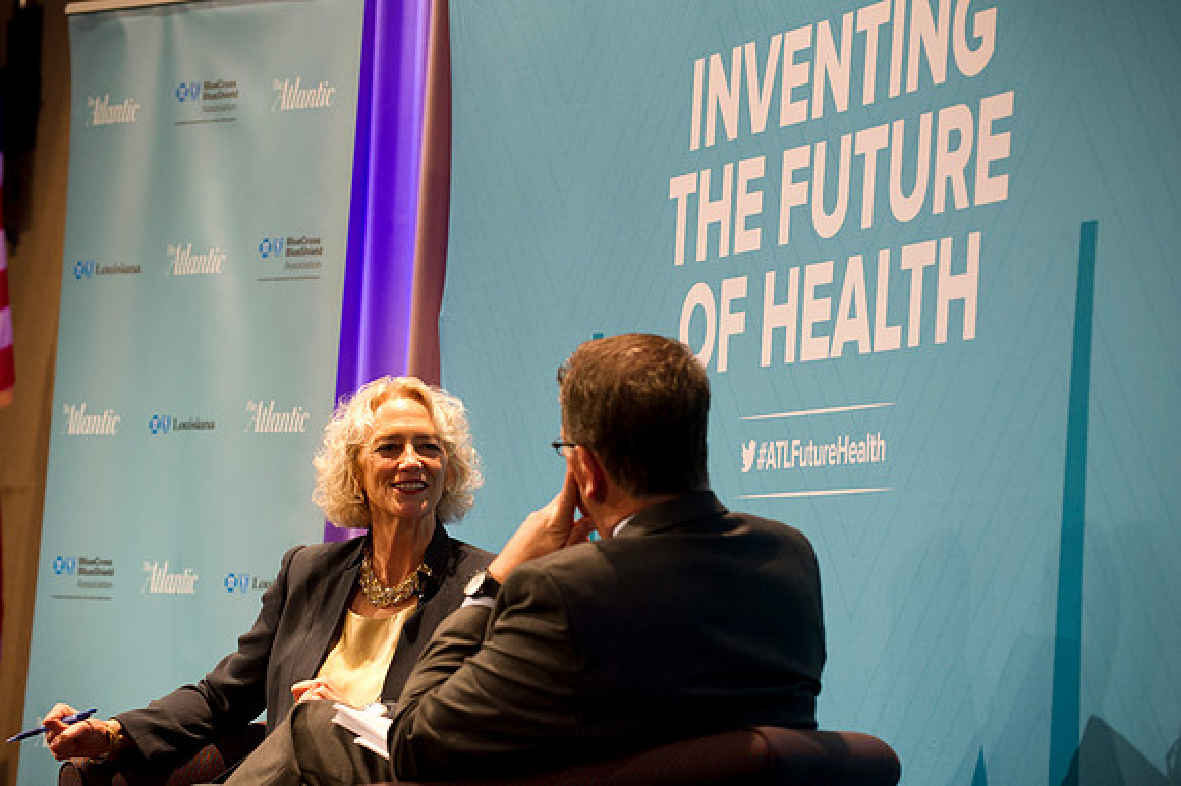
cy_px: 393
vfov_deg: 11.0
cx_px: 590
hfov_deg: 16.4
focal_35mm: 125
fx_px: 4098
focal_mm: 125
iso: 2500
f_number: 4
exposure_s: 1/80
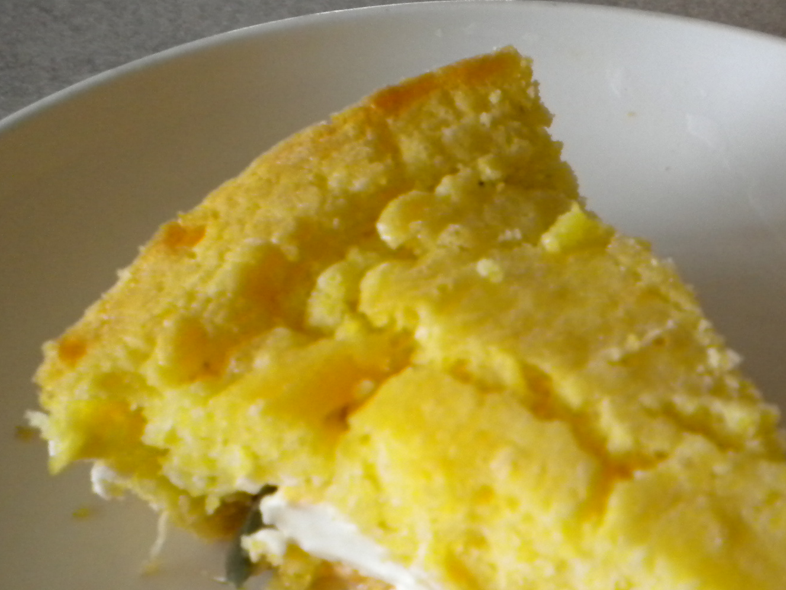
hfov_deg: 35.3
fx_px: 1226
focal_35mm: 54
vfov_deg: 26.9
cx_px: 490
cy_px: 398
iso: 400
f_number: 3.1
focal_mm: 6.3
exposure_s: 1/16.7
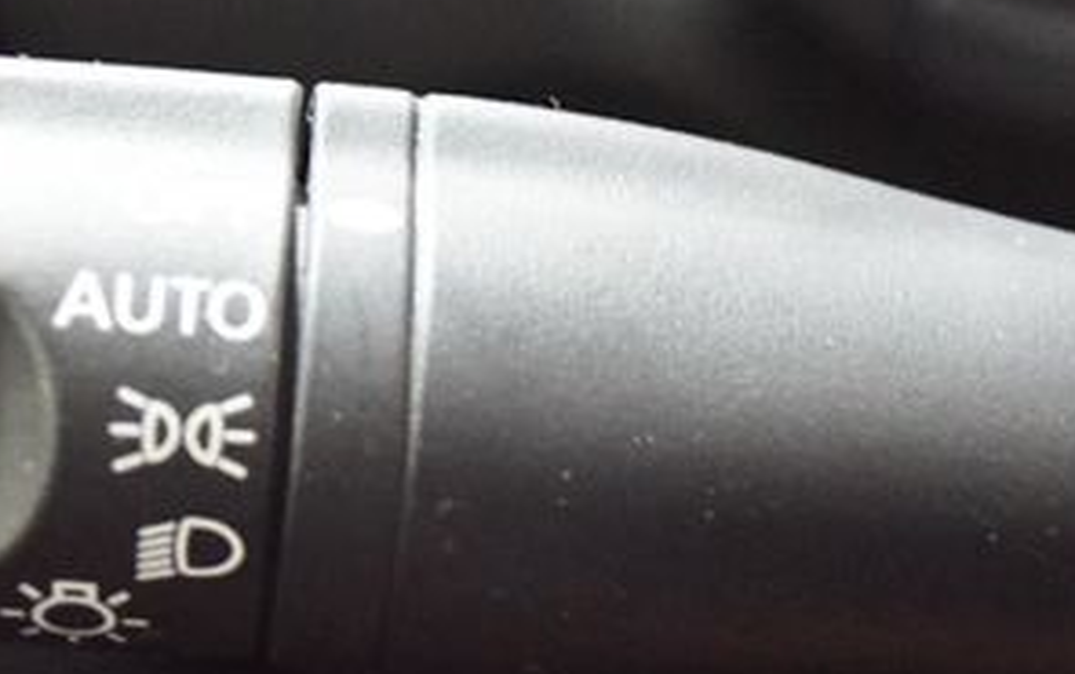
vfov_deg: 12.4
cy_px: 368
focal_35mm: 106
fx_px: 3108
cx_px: 831
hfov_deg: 19.5
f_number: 4.8
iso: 12800
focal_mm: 32
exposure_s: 1/15
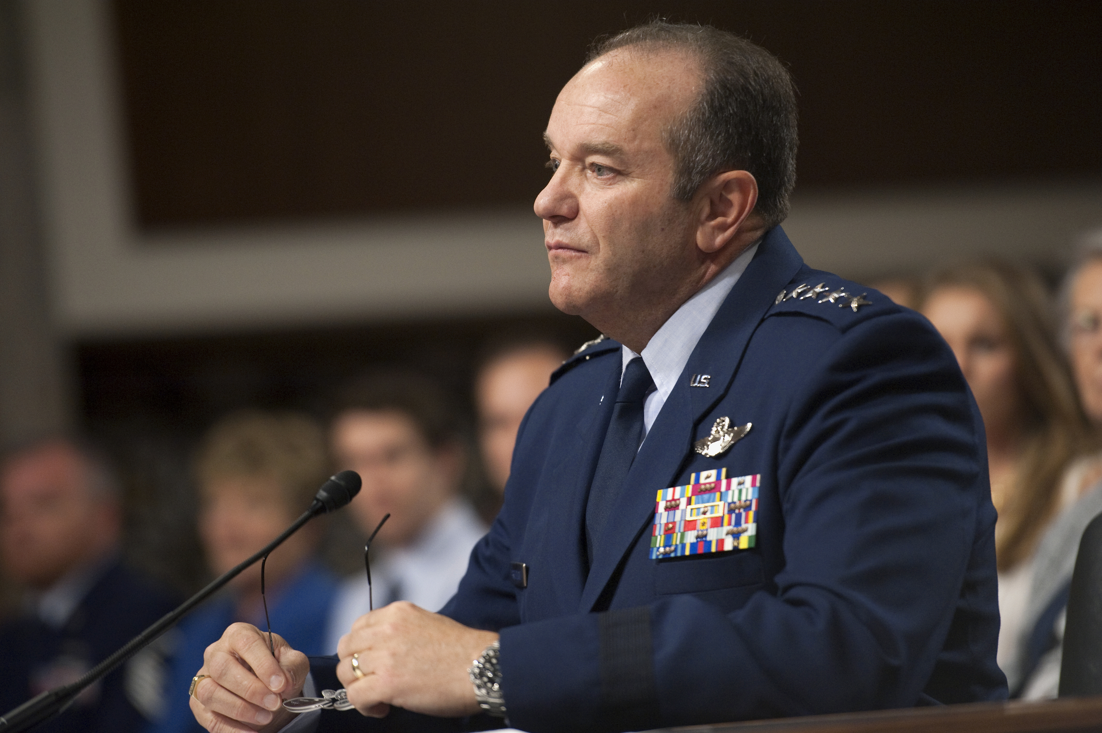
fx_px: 6118
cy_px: 366
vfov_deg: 6.9
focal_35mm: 200
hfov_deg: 10.3
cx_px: 551
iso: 2500
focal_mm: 200
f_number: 3.2
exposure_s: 1/160
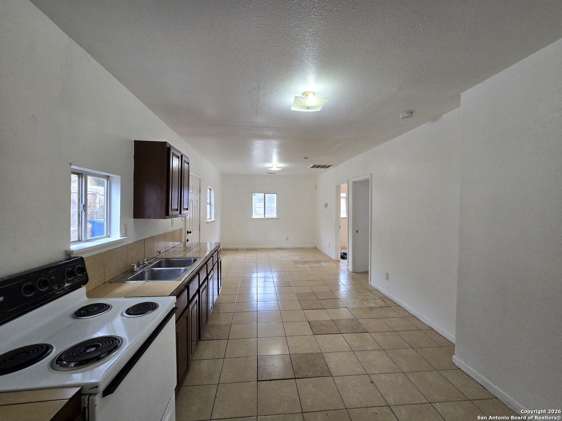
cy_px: 210
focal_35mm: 13
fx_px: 211
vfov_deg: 89.9
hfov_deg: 106.2
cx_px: 281
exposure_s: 1/60
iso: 100
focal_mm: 2.2
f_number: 2.2
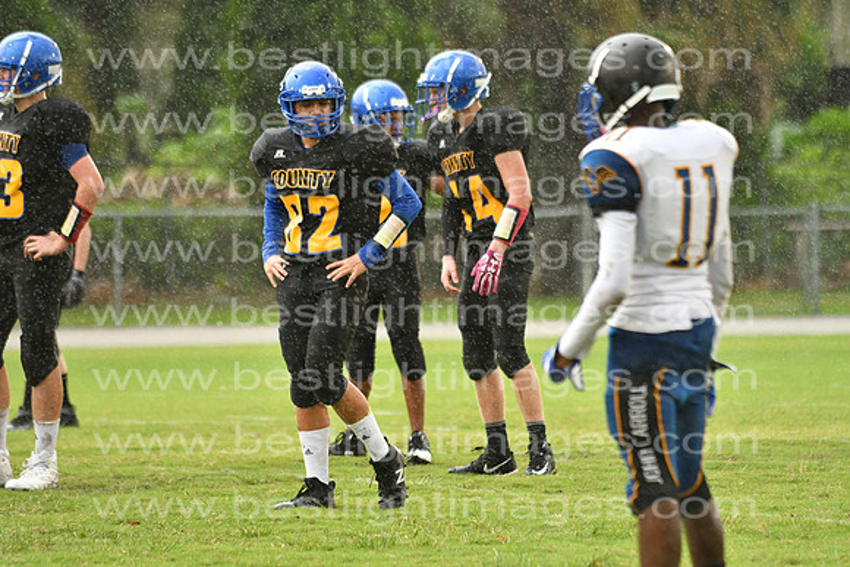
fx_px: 4959
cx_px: 425
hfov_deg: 9.8
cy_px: 284
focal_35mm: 210
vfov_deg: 6.5
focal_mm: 140
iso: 1000
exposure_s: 1/800
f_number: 3.5
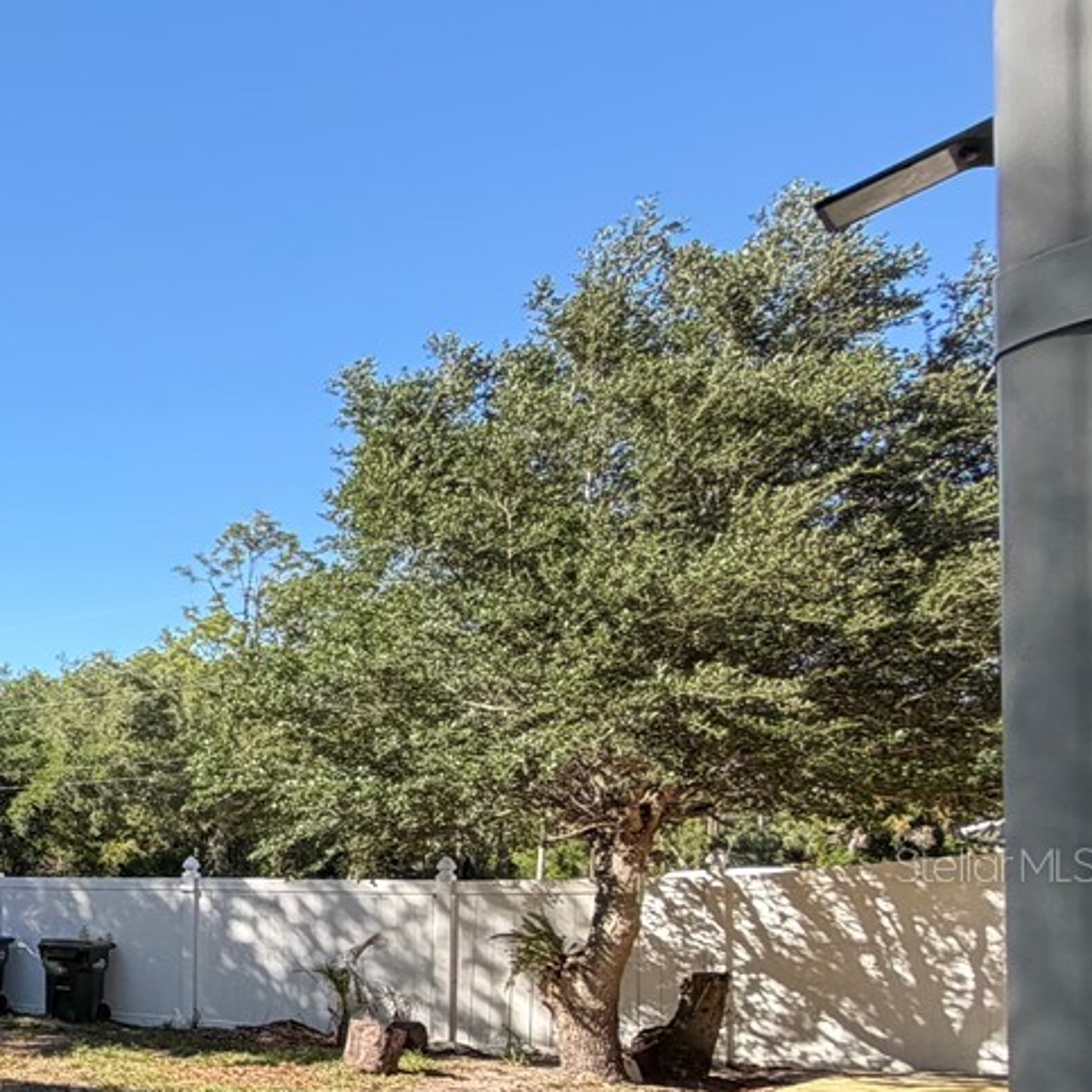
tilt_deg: -0.1
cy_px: 864
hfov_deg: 25.2
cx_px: -701
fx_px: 1463
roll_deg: +0.7
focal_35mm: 41
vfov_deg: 39.4
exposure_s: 1/502
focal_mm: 2.22
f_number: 2.2
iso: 40
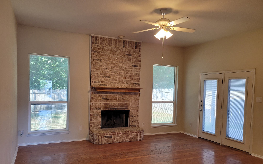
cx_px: 133
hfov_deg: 66.5
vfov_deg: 44.4
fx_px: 201
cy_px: 94
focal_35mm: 28
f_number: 1.8
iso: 200
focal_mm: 5.4
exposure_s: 1/60
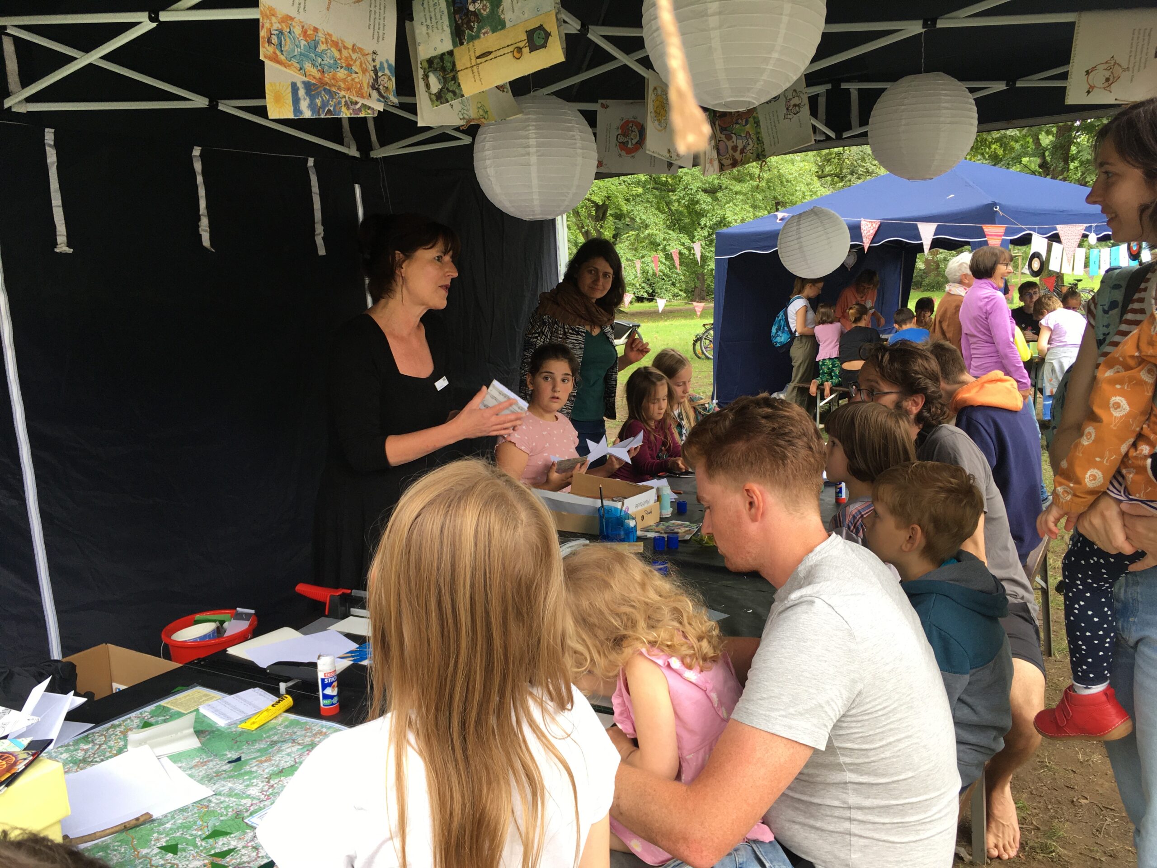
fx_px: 969
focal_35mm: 29
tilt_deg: -9.5
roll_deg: +3.1
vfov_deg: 48.2
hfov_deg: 61.7
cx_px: 578
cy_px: 434
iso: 32
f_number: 2.2
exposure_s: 1/50
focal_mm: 4.15
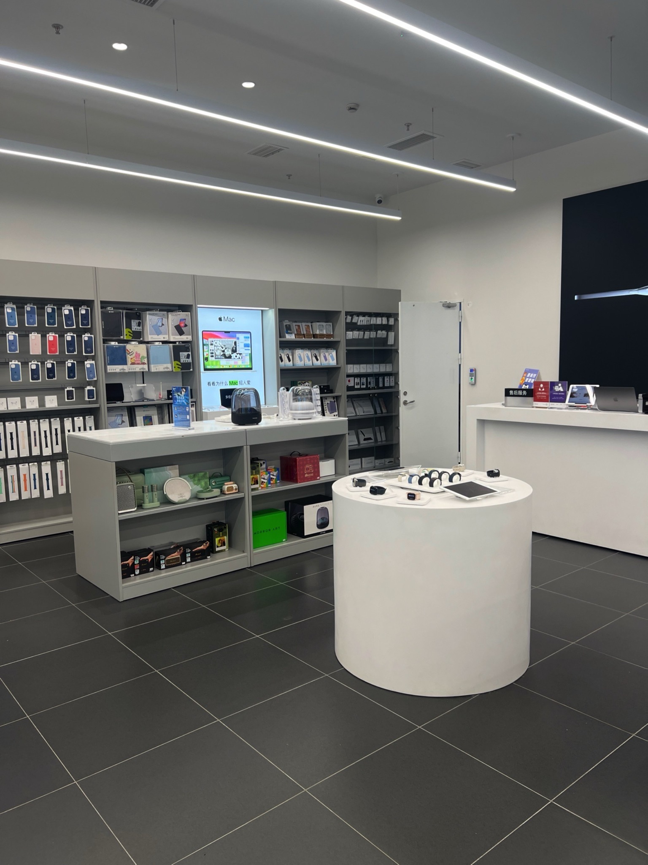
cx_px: 324
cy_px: 432
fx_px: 649
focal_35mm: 26
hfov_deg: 53.1
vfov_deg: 67.3
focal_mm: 5.7
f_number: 1.5
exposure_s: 1/106
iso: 32
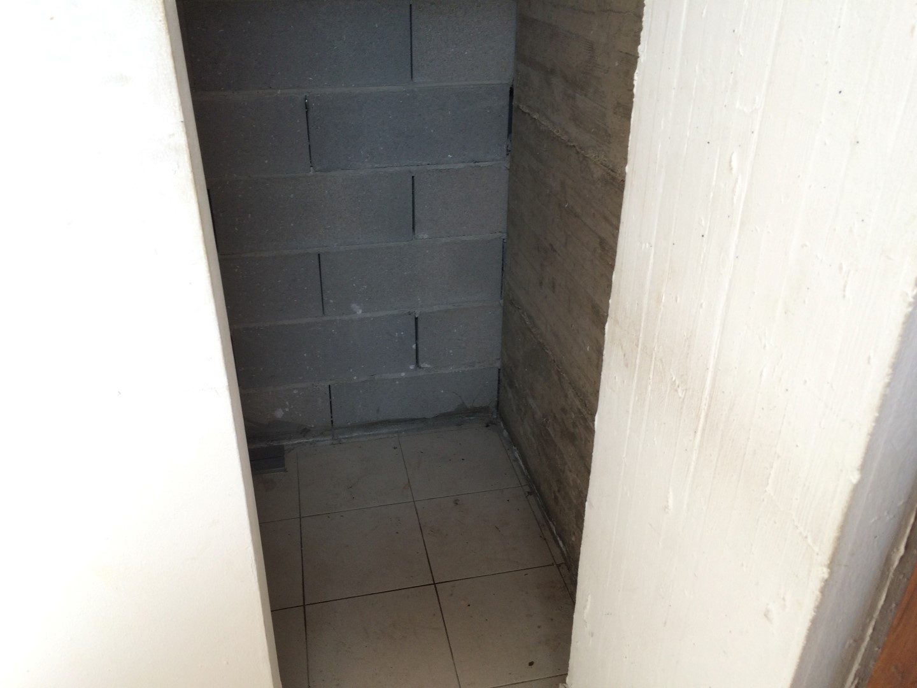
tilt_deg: -31.6
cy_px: 344
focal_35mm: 29
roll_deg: -0.6
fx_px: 768
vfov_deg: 48.2
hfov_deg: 61.7
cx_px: 458
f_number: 2.2
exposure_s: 1/110
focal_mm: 4.15
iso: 32
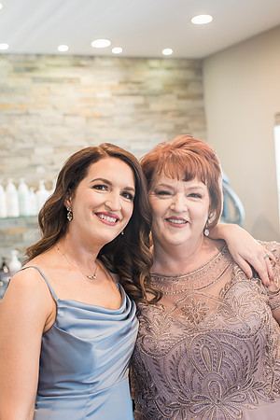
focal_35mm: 50
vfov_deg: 39.6
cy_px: 210
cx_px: 140
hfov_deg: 27.0
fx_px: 583
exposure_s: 1/40
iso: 640
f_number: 3.5
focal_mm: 50
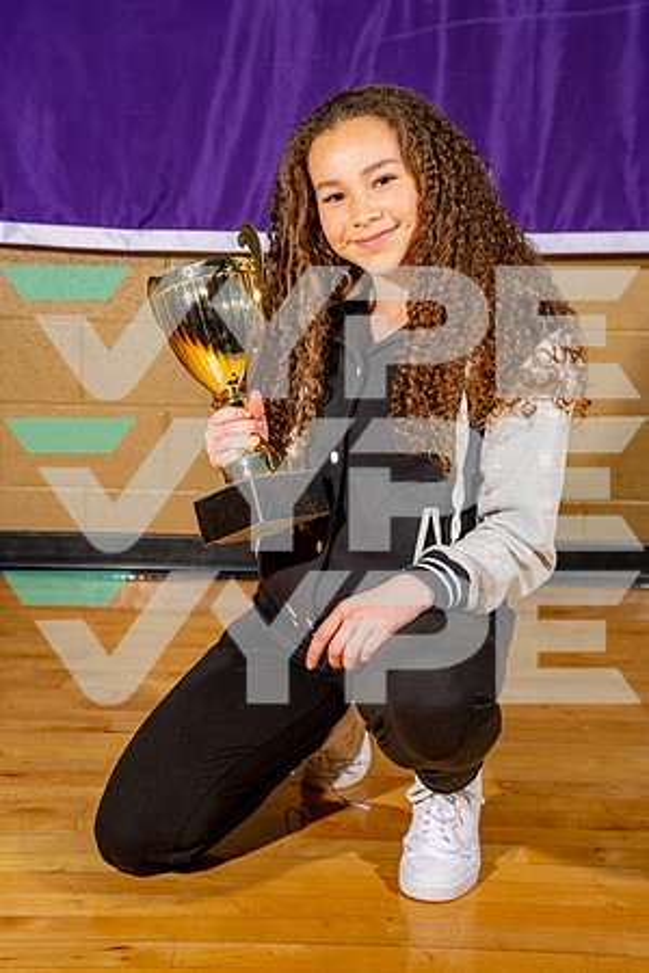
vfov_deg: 38.2
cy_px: 486
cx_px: 324
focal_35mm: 52
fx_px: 1406
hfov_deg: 26.0
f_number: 5.6
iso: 100
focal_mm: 52
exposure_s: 1/125
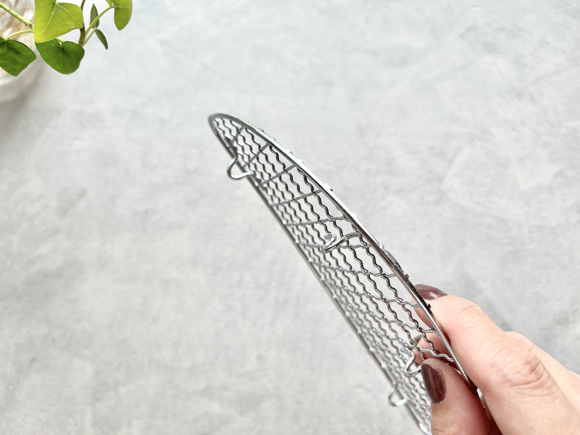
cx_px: 290
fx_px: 436
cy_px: 218
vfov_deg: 53.1
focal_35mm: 26
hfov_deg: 67.3
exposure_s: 1/428
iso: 50
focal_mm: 5.1
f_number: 1.6
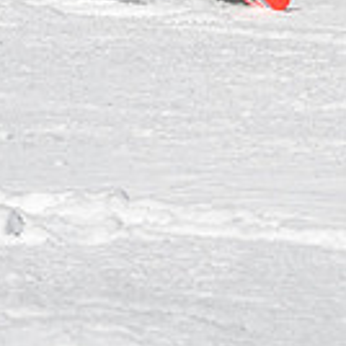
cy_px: -86
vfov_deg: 0.5
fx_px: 36549
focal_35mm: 3232
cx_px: 394
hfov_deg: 0.5
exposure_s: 1/2000
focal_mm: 400
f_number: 8
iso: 200
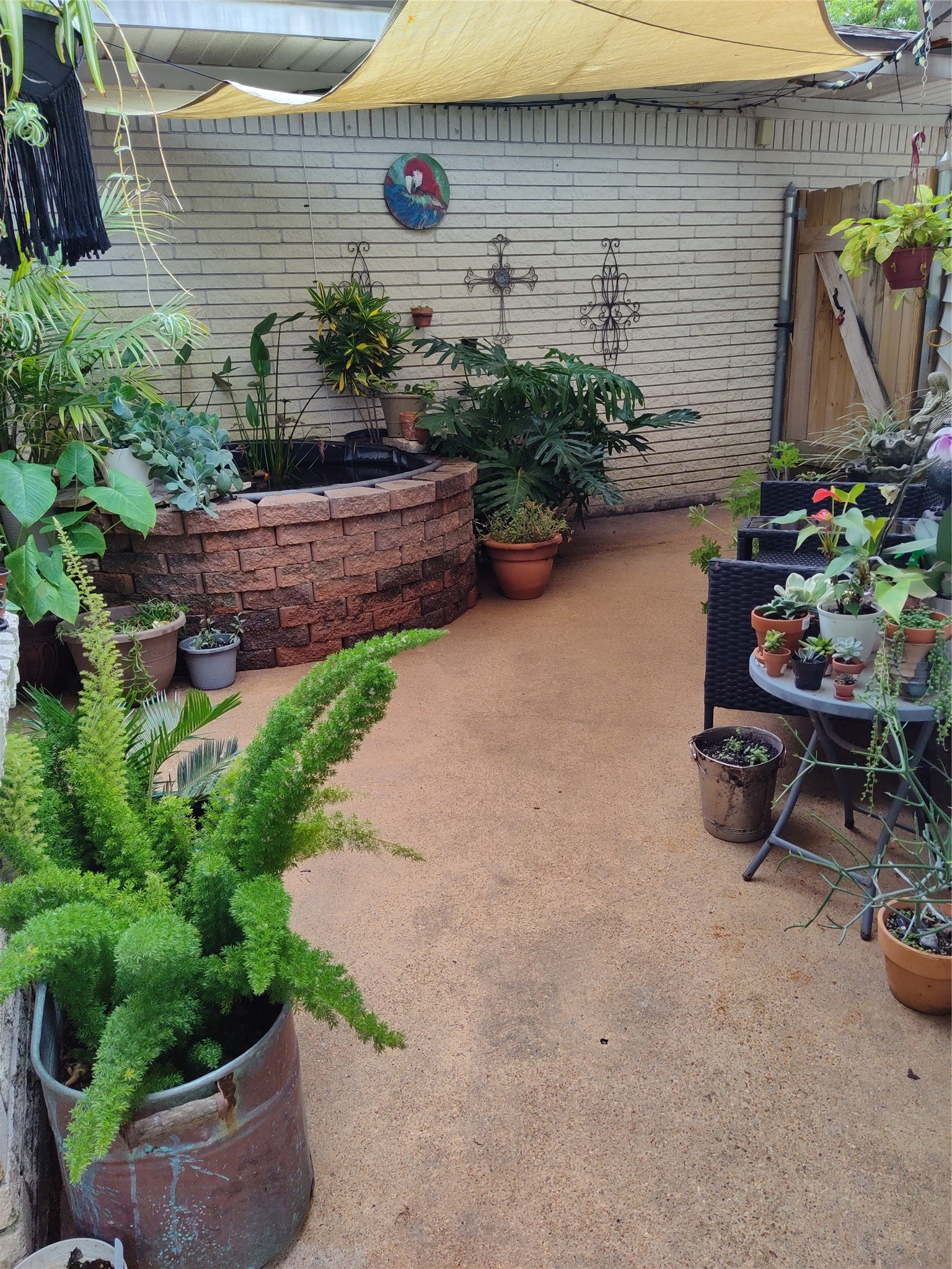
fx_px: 990
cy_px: 634
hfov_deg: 51.4
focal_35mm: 27
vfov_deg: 65.3
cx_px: 476
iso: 112
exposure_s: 1/190
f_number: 1.79
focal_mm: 4.71
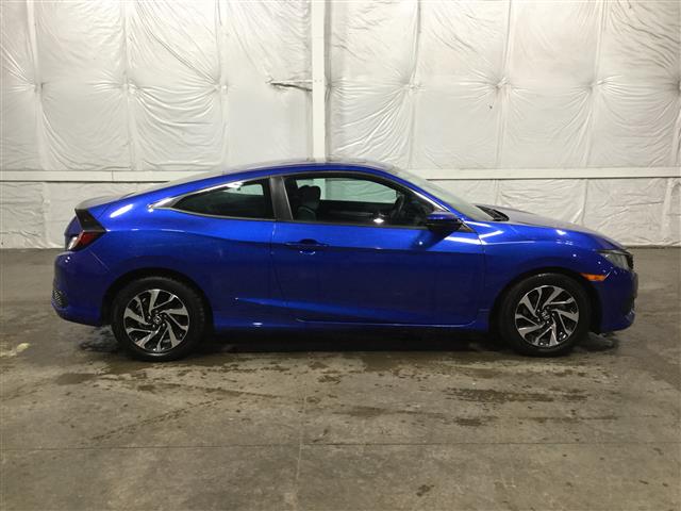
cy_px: 256
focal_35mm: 31
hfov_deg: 58.4
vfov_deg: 45.4
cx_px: 340
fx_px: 610
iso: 80
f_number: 2.4
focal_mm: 3.3
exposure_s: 1/30
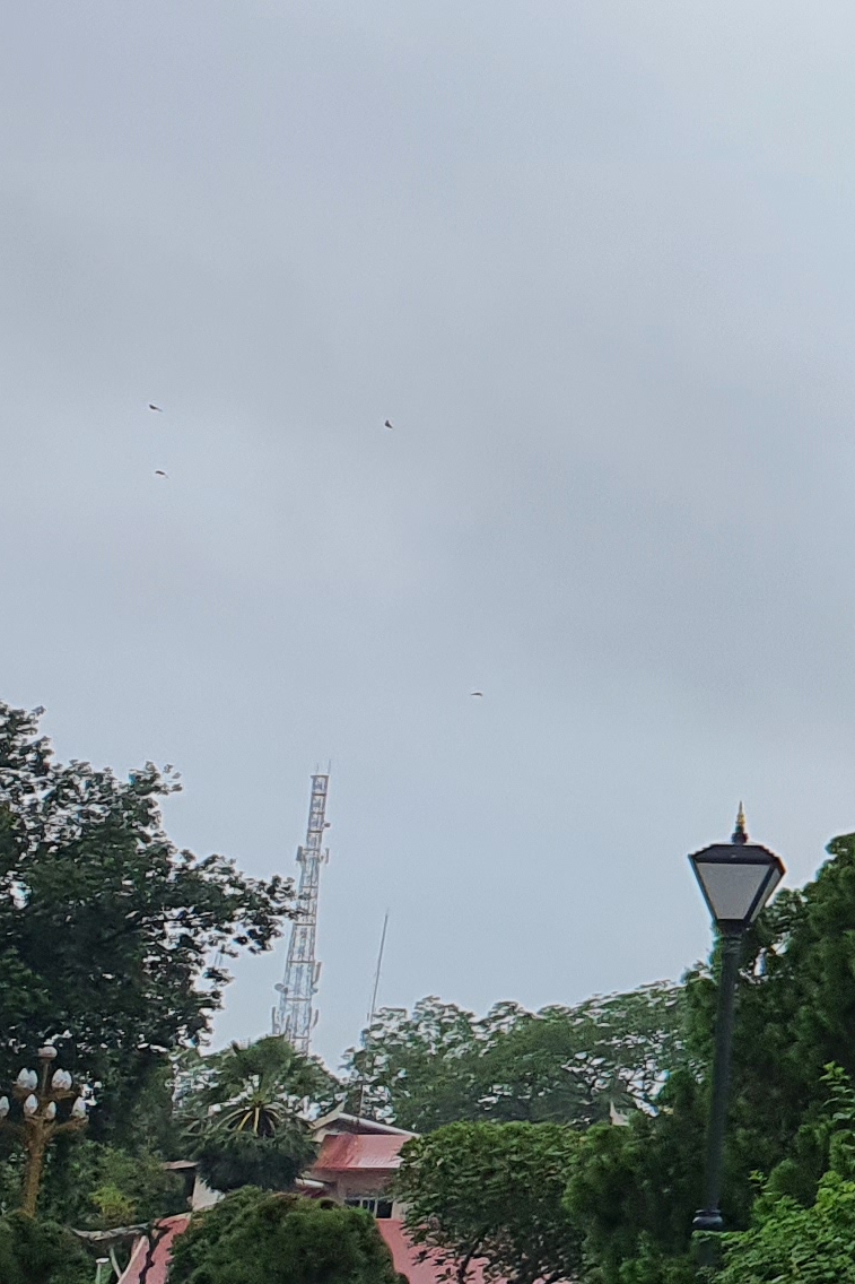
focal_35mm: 96
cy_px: 588
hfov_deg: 11.4
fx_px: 3421
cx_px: 2155
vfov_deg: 21.2
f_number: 2.4
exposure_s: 1/1288
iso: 50
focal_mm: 4.3
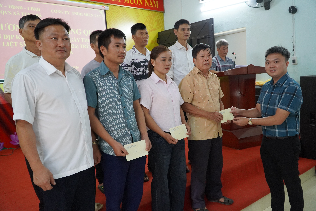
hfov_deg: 61.9
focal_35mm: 30
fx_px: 263
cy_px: 106
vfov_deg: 43.6
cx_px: 158
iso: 2000
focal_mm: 20
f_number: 4
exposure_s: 1/160
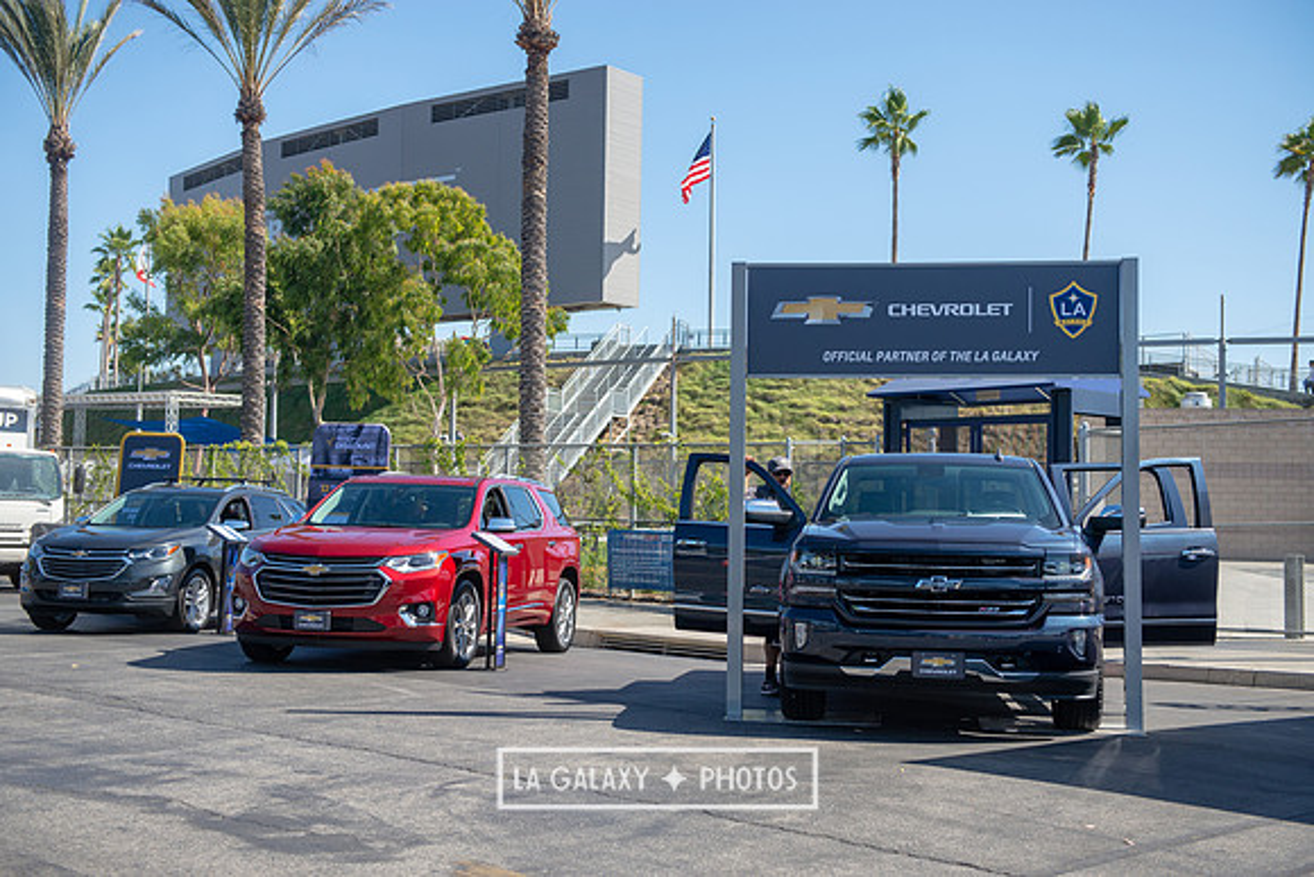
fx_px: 1752
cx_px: 657
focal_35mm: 48
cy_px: 438
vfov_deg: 28.1
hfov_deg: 41.1
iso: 250
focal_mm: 48
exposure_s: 1/2500
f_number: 4
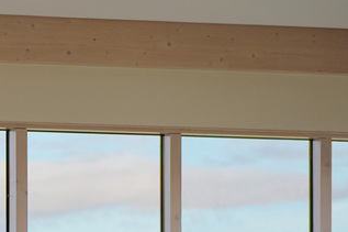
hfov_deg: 5.6
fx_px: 3352
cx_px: -677
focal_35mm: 347
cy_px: 520
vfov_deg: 3.9
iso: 250
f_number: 4
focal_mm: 55
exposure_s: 1/200
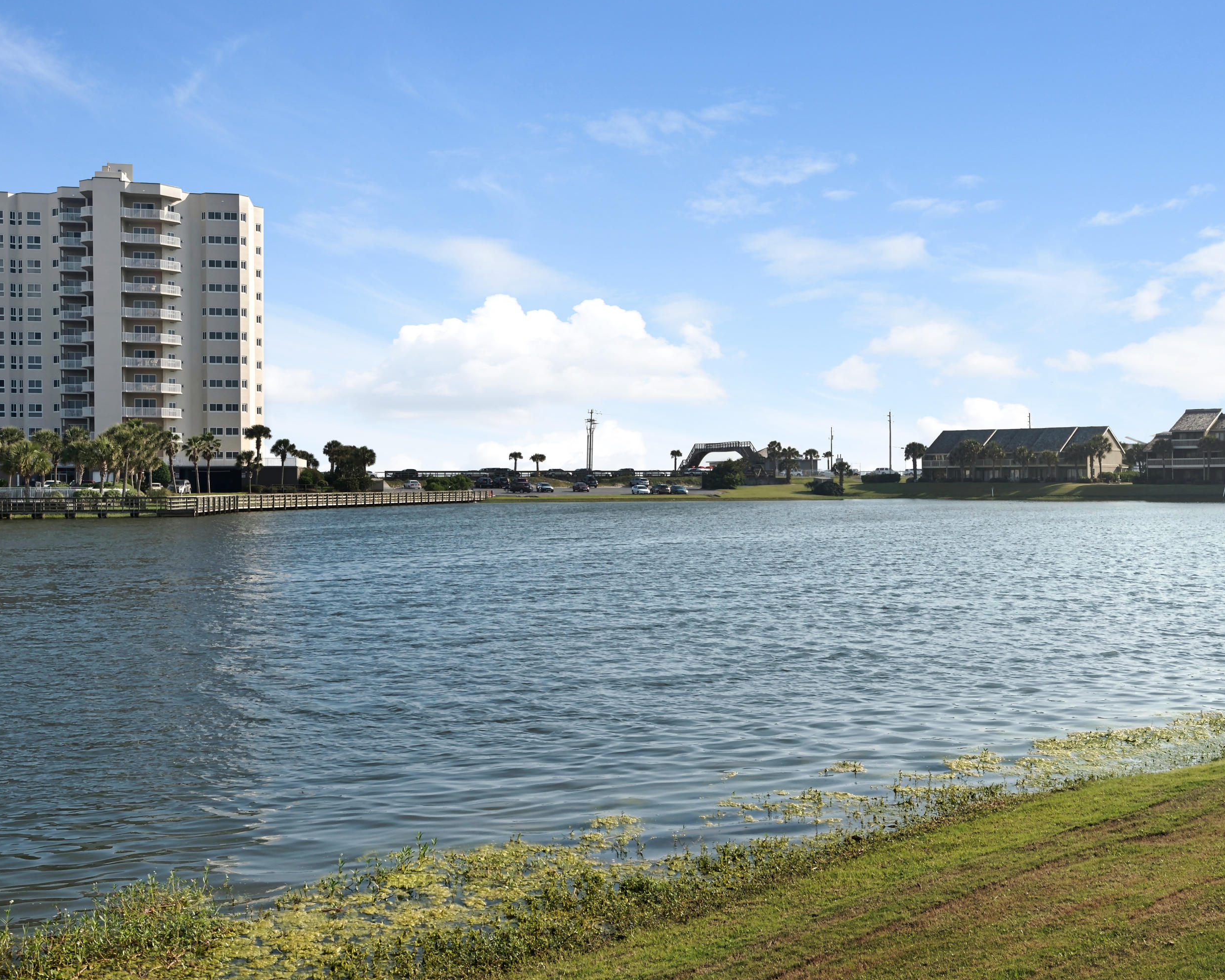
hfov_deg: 45.5
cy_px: 485
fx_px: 1450
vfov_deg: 37.3
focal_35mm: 40
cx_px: 744
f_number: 13
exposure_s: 1/160
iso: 200
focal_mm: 35
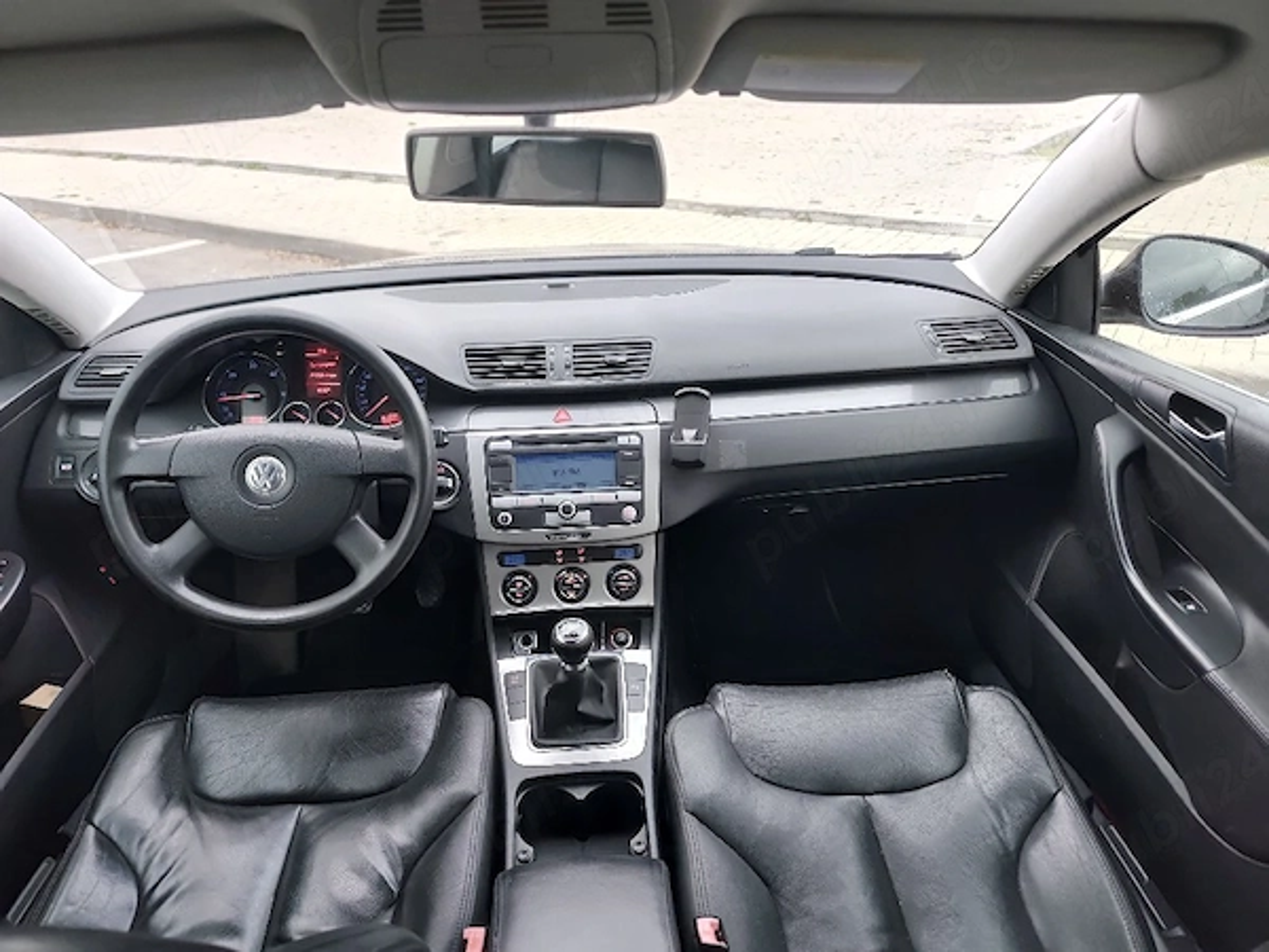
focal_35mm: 23
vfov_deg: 58.9
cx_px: 634
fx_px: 843
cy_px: 476
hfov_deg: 73.9
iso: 400
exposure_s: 1/33.3
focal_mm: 6.19
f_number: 1.65
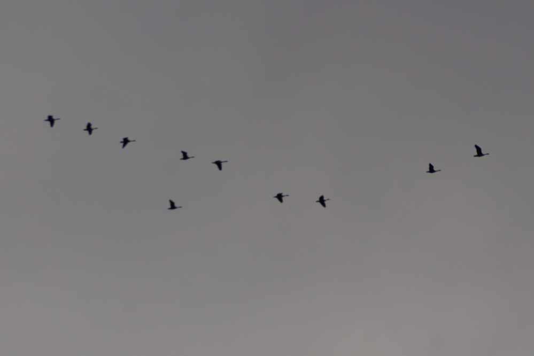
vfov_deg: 3.7
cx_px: 267
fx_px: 5562
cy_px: 178
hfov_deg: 5.5
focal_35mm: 375
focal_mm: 250
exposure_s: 1/640
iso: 100
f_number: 8
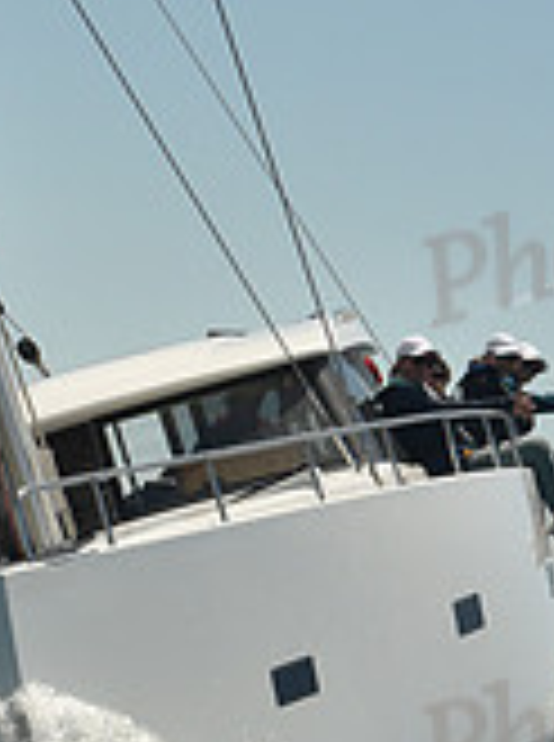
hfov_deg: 4.6
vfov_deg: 6.2
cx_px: 194
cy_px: 506
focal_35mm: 322
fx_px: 6898
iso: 320
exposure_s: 1/800
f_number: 13
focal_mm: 95
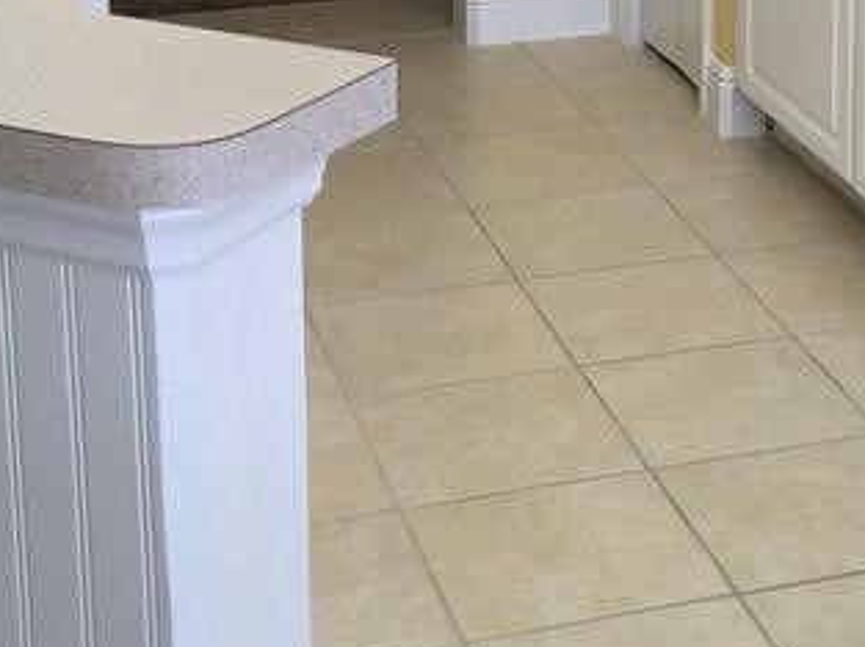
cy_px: -155
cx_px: 710
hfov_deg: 20.4
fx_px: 2371
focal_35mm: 95
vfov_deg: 14.9
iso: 25
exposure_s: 1/120
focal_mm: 4.15
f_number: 2.2
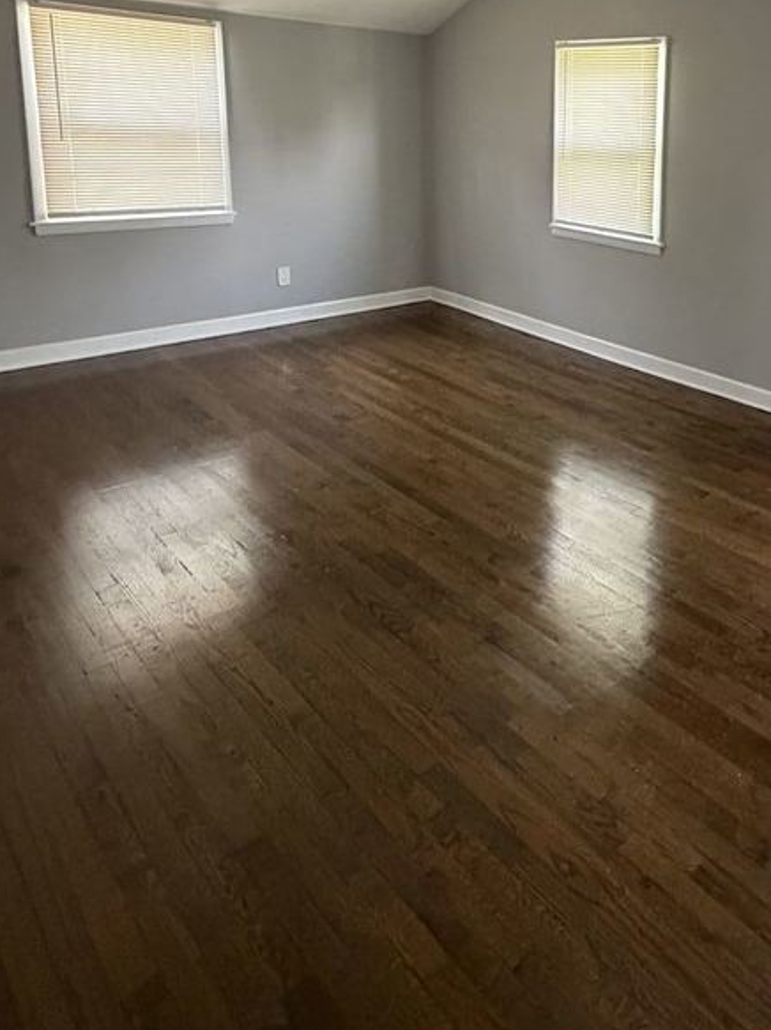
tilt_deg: -9.9
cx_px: 709
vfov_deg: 63.3
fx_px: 773
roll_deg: -4.2
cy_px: 255
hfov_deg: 47.1
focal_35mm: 26
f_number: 2.2
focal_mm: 2.22
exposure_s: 1/60
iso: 640
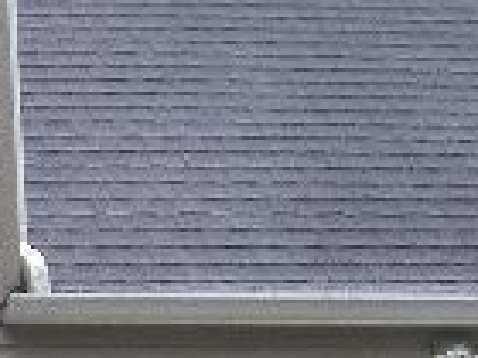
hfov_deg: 7.3
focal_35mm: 256
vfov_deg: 5.7
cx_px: -594
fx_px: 3535
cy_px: 614
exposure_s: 1/92.5
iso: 64
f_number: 3.8
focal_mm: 7.5
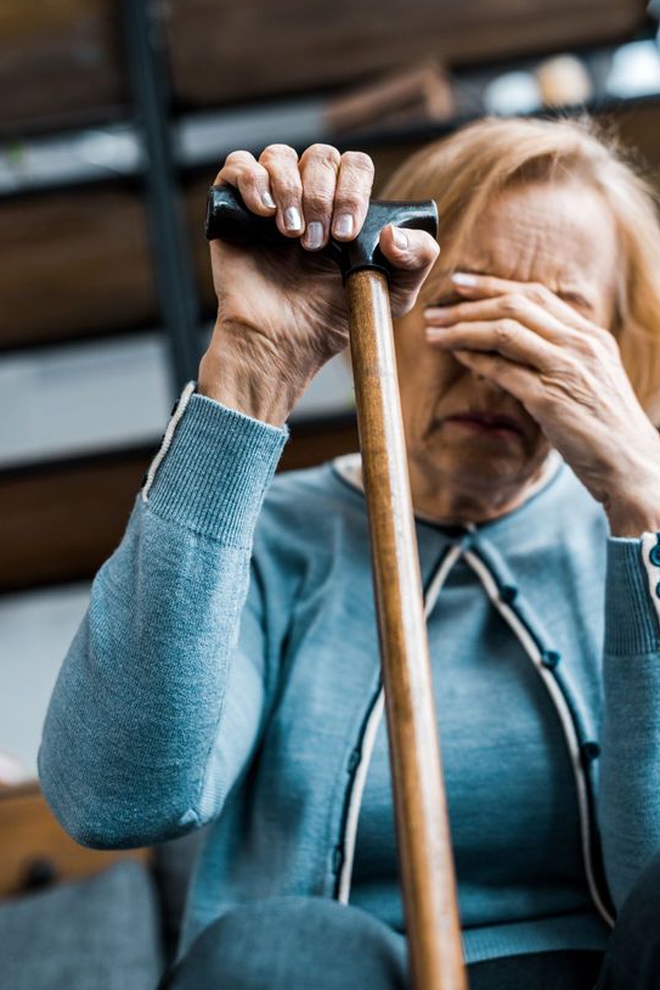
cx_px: 336
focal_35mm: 52
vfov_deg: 38.2
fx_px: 1429
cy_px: 503
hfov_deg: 26.0
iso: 640
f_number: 2.8
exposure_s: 1/100
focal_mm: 50
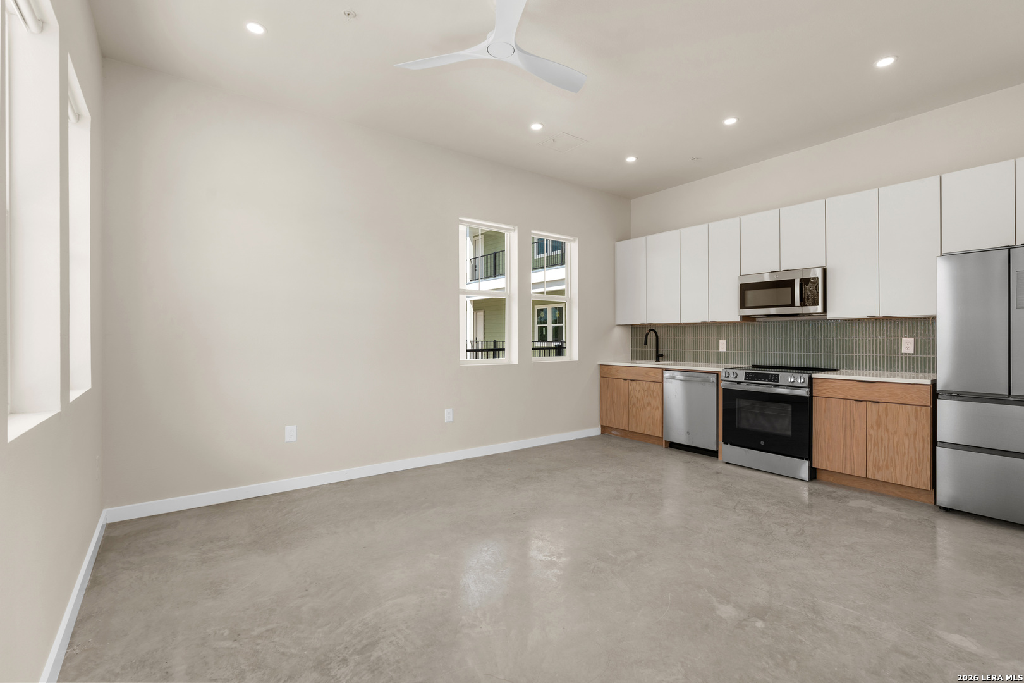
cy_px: 342
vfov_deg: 73.7
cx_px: 512
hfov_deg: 96.7
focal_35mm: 16
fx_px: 455
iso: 250
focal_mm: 16
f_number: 7.1
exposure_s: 1/160
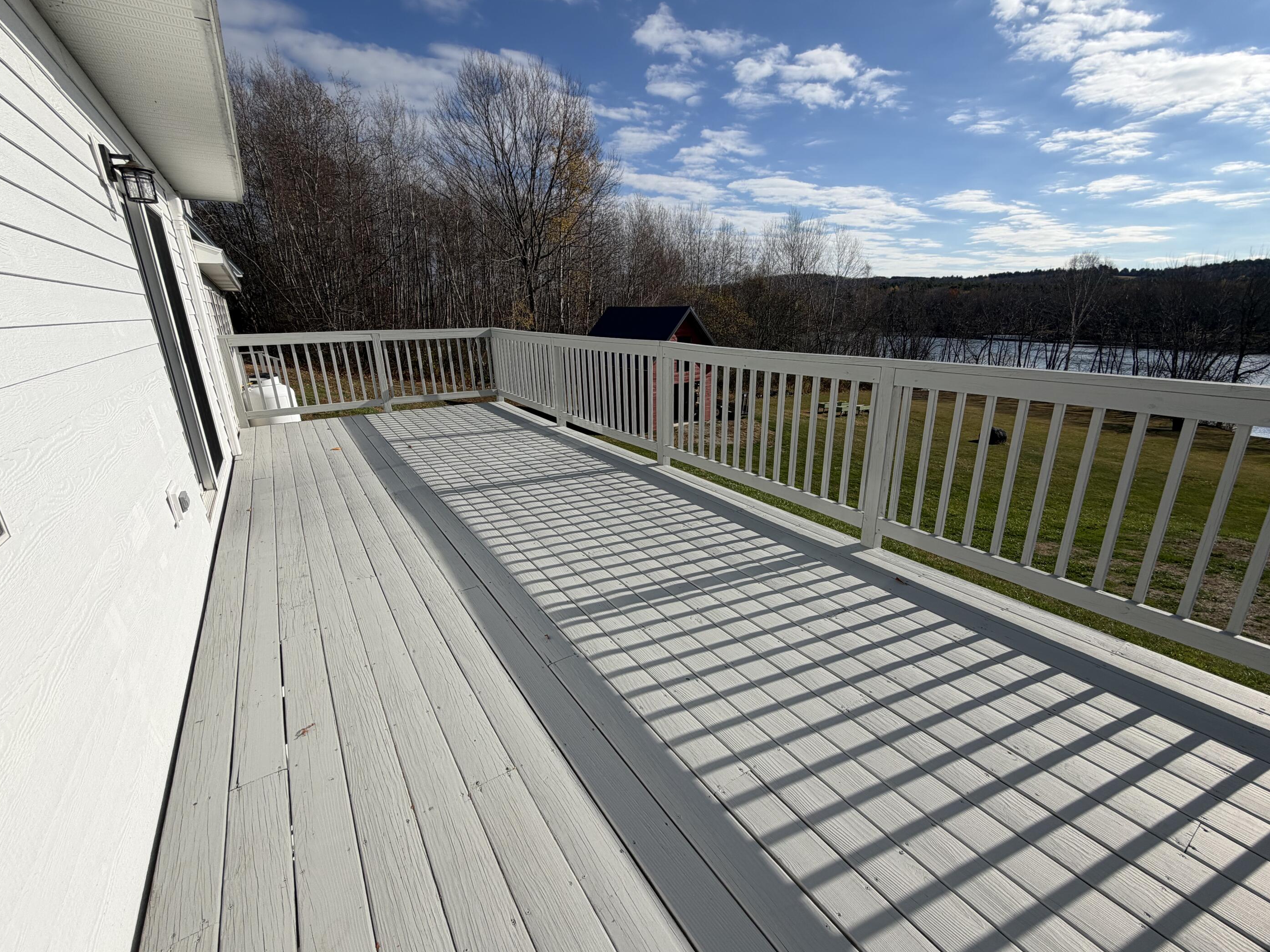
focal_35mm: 15
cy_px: 479
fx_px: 550
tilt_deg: -15.8
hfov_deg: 98.1
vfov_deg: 81.7
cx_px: 652
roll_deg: +2.0
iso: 20
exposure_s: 1/1745
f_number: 2.2
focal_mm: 2.22
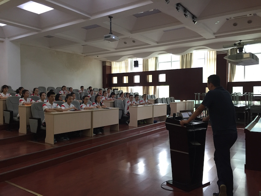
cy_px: 98
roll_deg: -0.5
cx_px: 130
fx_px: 219
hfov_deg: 61.7
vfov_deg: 48.2
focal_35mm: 29
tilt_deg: -1.8
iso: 160
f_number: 2.2
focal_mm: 4.15
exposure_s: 1/33
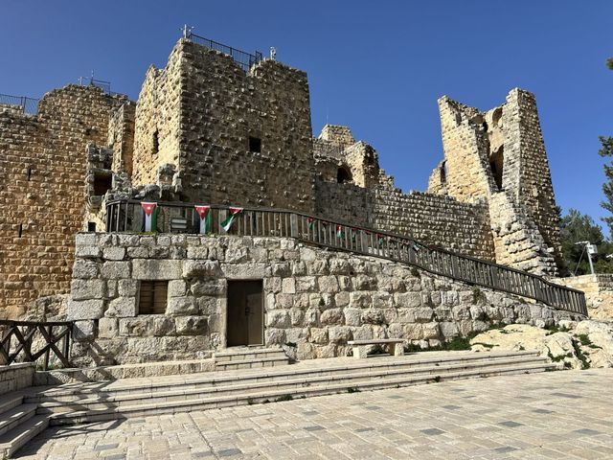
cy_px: 230
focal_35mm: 24
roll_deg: +2.1
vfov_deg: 56.8
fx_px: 425
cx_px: 306
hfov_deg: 71.6
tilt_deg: +12.4
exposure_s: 1/5848
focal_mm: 6.86
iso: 80
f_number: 1.78
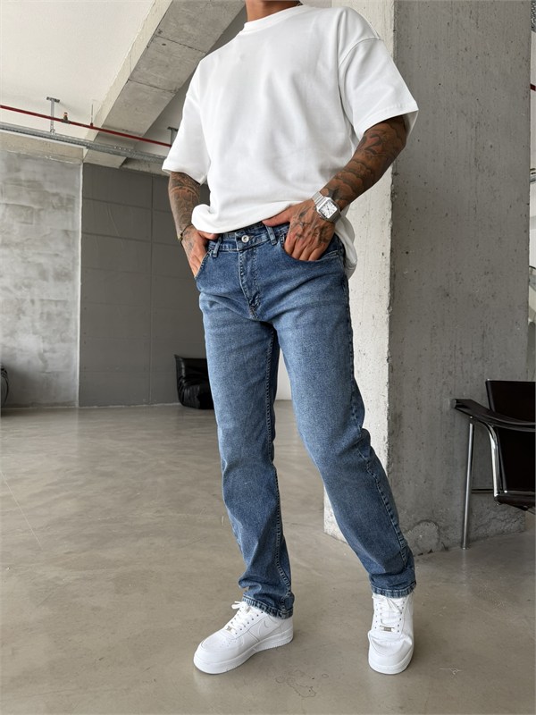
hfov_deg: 56.8
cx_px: 268
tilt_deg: -0.1
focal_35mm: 24
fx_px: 495
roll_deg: -1.1
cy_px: 358
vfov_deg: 71.6
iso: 64
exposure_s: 1/177
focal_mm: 6.76
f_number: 1.78
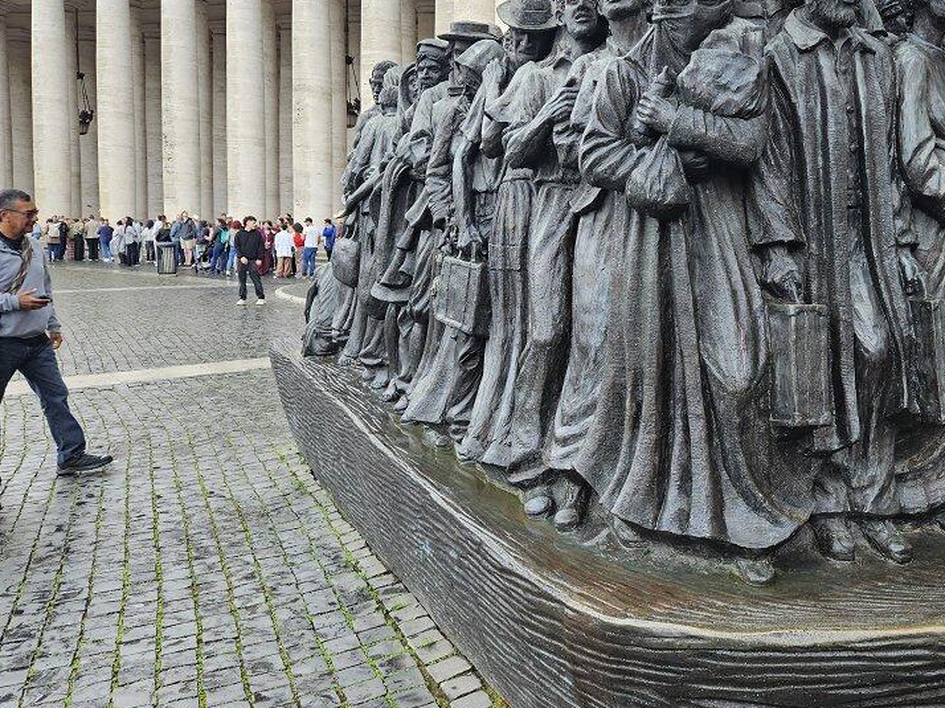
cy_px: 303
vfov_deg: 42.8
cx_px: 622
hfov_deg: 54.4
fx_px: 901
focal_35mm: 33
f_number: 1.8
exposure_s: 1/180
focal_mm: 5.4
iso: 50
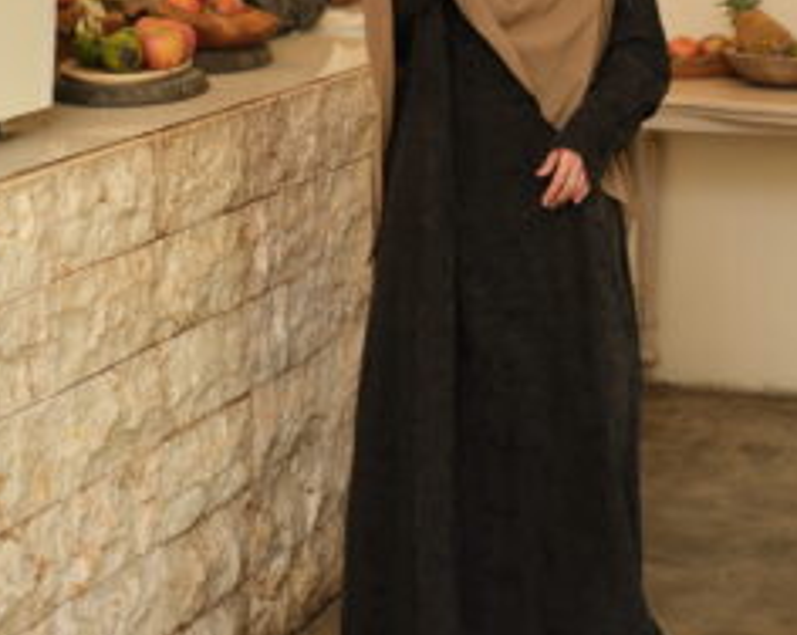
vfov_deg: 16.1
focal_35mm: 95
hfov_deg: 20.2
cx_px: 459
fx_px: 2237
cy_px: 152
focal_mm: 35
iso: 640
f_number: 2.5
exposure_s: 1/250
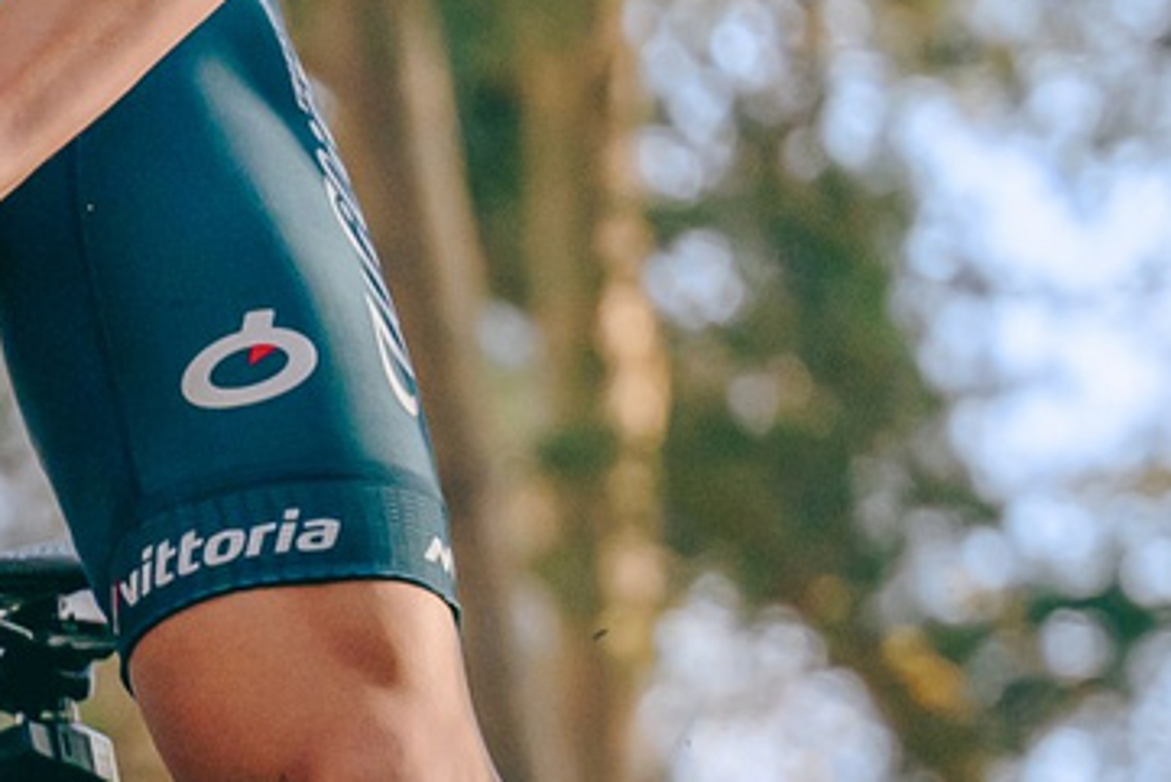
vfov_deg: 2.7
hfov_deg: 4.0
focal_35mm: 510
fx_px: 16595
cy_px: 1040
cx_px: -1019
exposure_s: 1/1000
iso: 450
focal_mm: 72
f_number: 2.8
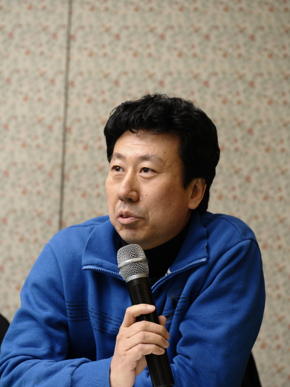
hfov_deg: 19.1
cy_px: 219
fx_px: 860
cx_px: 144
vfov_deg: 25.3
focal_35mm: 77
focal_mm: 70
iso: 800
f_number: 5
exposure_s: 1/160
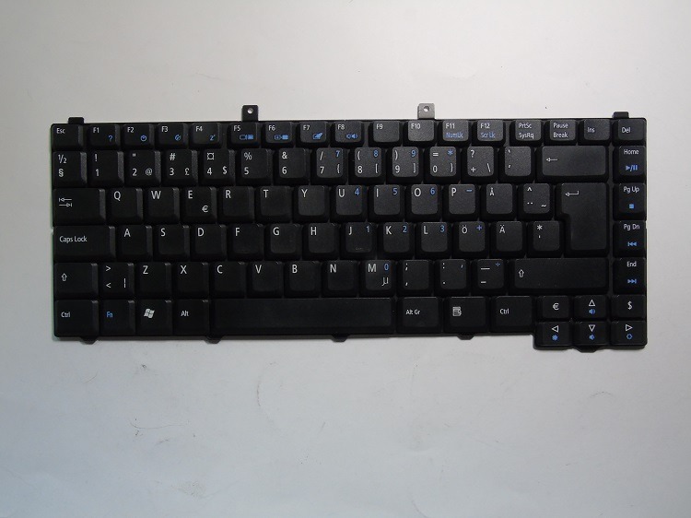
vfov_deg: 48.2
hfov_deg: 61.7
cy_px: 259
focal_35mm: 29
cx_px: 346
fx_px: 579
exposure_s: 1/20
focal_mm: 5.2
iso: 200
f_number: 5.7
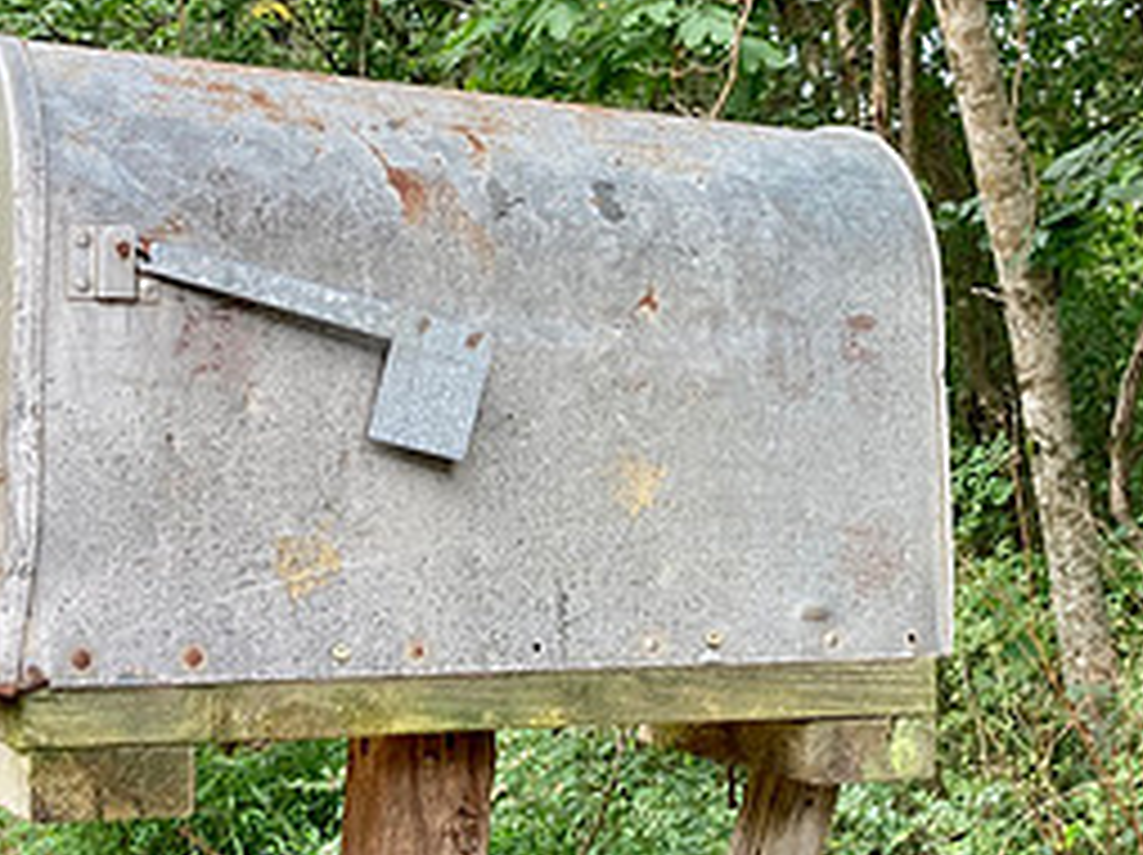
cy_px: 340
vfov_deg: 22.9
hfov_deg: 30.3
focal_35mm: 64
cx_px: 648
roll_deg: -0.7
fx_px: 2111
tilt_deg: +1.4
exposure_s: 1/121
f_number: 1.8
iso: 40
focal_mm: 3.99
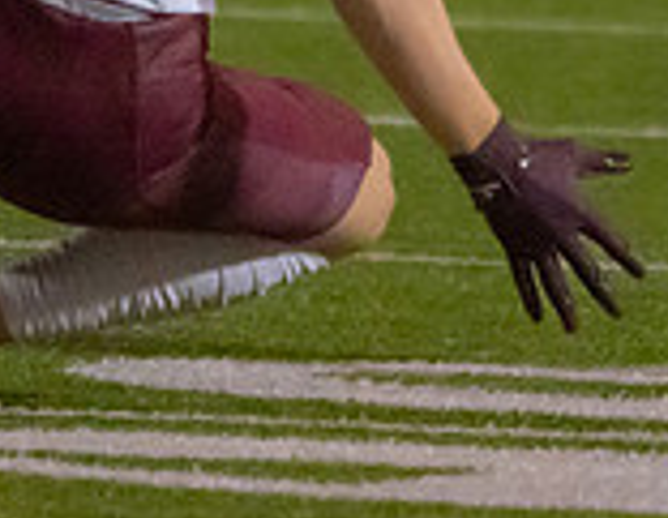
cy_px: -556
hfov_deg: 1.1
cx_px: 1021
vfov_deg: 0.8
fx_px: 35402
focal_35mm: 1812
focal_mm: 327
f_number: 5.6
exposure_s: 1/1250
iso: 20000
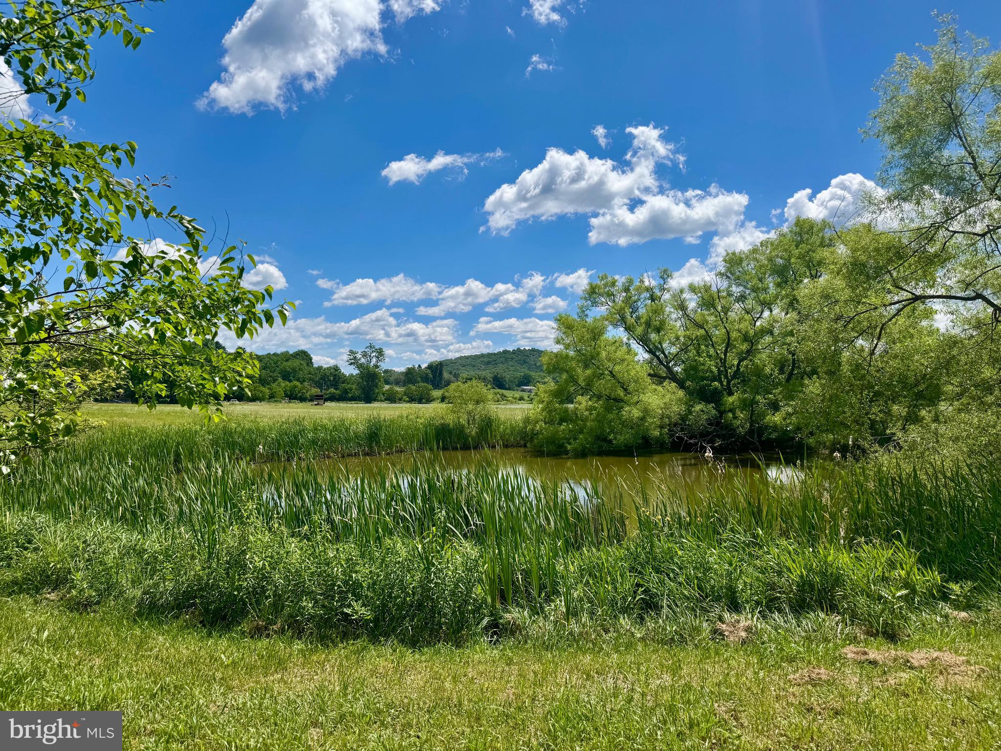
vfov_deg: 56.8
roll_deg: +1.5
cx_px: 500
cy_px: 376
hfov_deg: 71.6
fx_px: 694
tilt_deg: -1.7
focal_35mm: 24
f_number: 1.78
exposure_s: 1/7092
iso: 80
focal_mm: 6.76
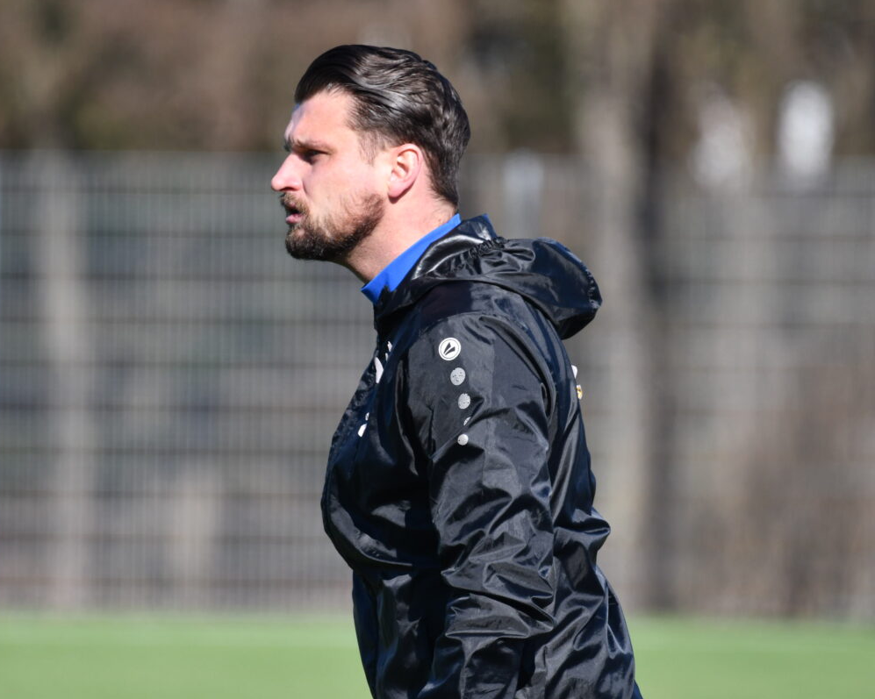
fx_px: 17553
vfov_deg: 2.3
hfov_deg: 2.9
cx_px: 391
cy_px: 349
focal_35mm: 678
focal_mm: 400
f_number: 5.6
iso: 400
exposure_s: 1/1600
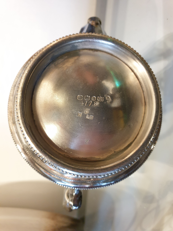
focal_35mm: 26
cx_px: 86
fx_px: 173
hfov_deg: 53.1
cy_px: 116
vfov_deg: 67.3
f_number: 1.5
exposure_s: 1/33
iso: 250
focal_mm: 4.3
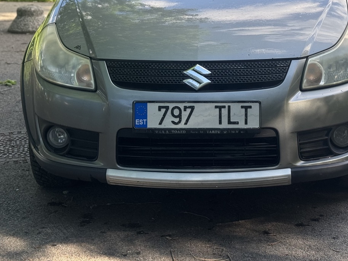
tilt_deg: -10.4
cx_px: 213
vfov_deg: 17.4
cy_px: 37
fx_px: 845
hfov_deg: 23.2
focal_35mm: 84
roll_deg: +1.2
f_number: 1.78
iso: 64
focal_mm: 6.76
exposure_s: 1/615
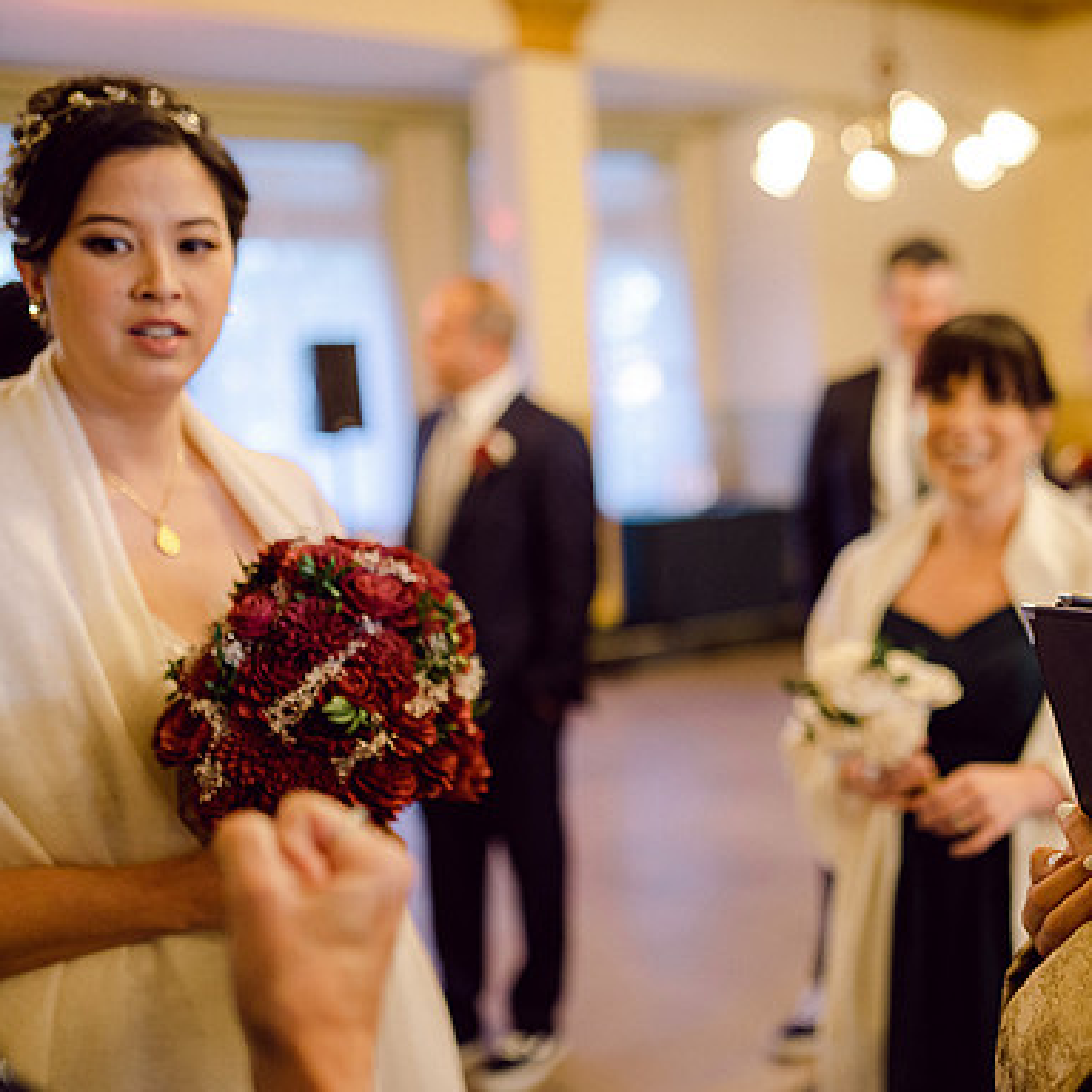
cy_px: 547
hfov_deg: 36.8
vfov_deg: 37.6
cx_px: 801
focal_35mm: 45
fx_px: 1606
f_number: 1.8
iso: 1000
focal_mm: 35
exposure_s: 1/125
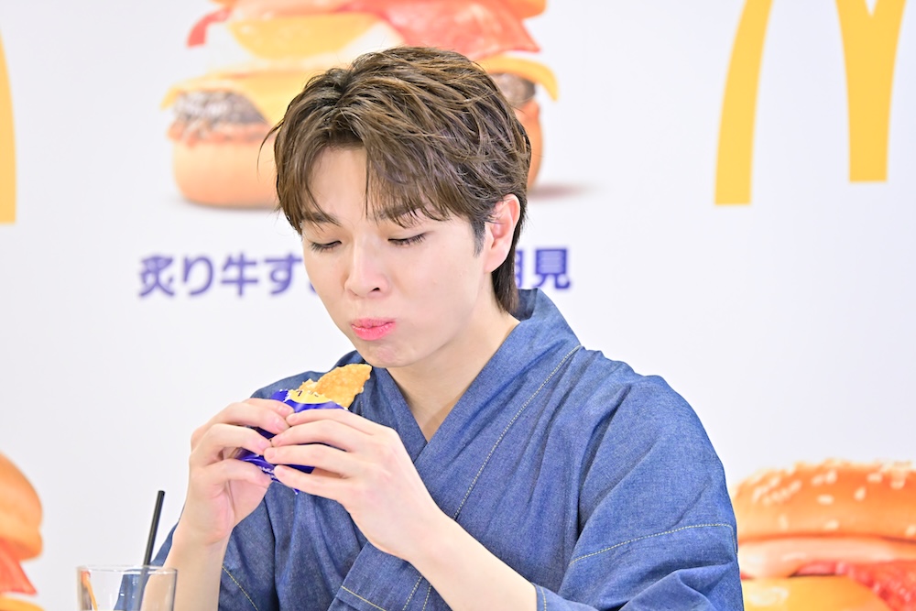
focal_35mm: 200
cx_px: 458
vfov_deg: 6.9
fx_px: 5089
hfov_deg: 10.3
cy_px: 306
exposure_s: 1/125
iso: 4000
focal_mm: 200
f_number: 6.3
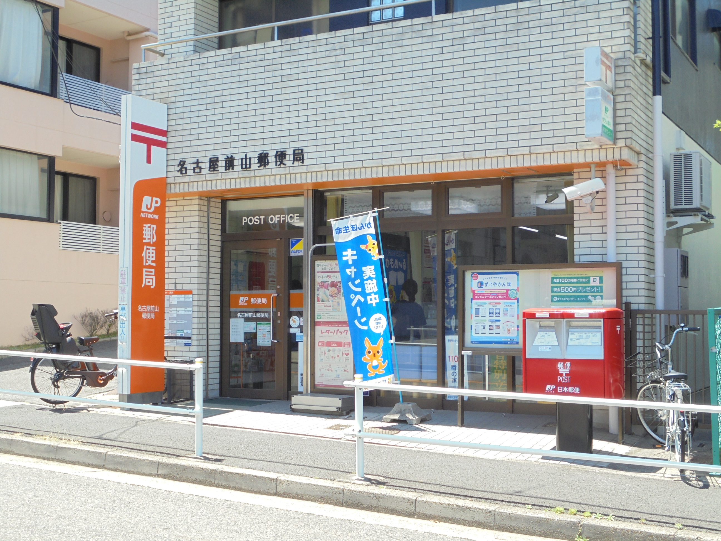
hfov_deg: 38.9
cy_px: 270
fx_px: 1021
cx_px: 360
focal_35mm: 49
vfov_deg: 29.7
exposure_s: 1/125
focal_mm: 8.9
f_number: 4.8
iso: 100
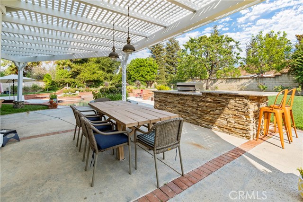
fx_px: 135
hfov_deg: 96.7
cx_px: 152
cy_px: 101
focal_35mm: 16
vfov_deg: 73.8
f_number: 7.1
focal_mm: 16
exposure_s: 1/200
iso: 160
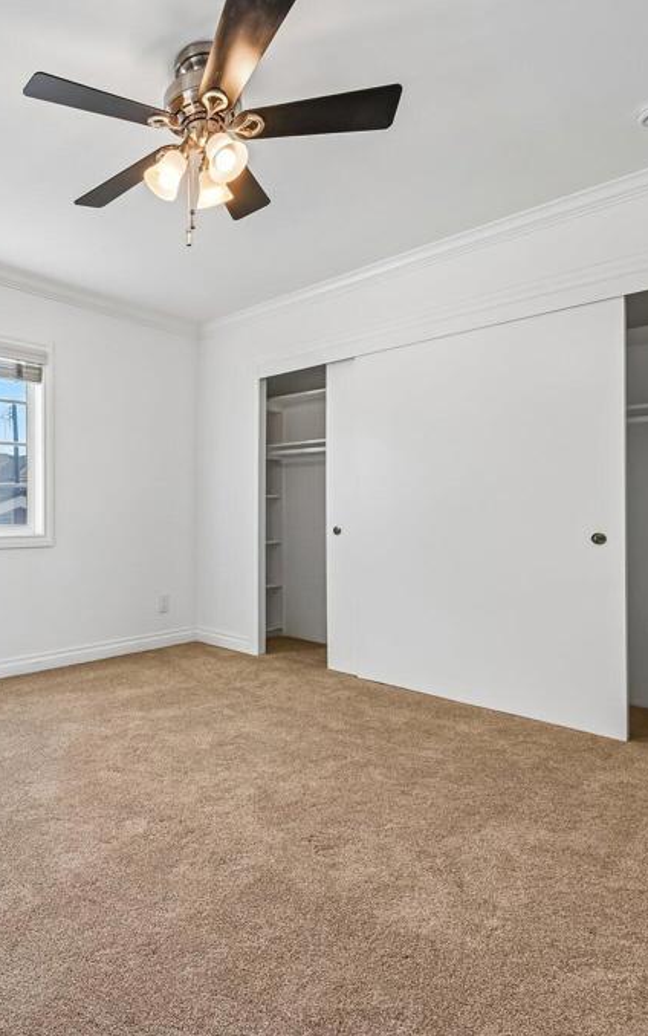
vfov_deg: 85.1
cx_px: 105
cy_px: 520
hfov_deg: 54.4
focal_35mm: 20
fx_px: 565
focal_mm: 13
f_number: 8
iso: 250
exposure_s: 1/15
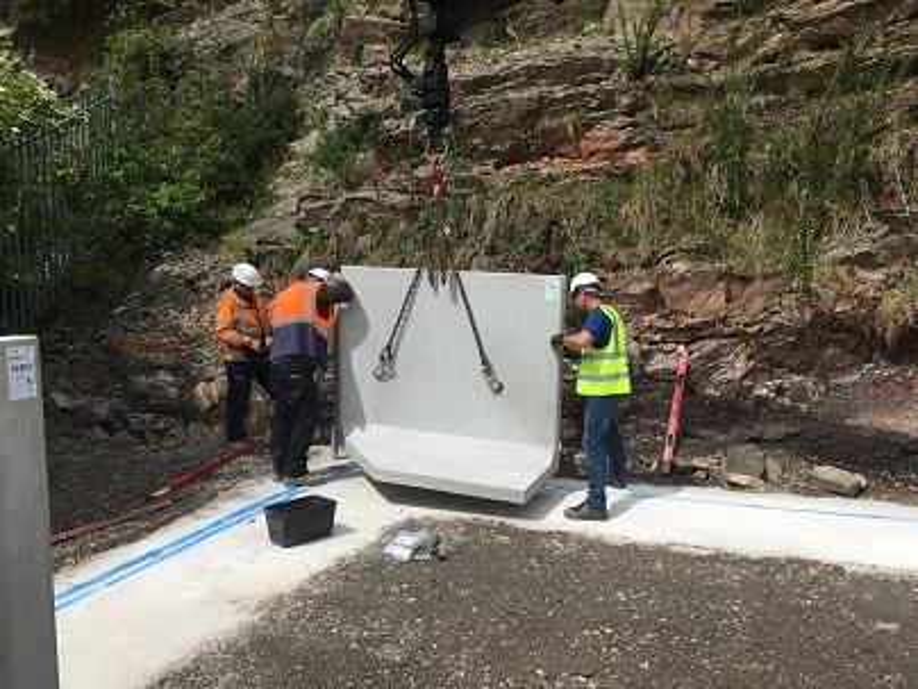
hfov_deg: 61.7
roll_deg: +1.1
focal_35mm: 29
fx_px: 769
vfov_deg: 48.2
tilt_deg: -5.5
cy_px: 344
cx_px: 459
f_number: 2.2
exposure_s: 1/2481
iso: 25
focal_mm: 4.15
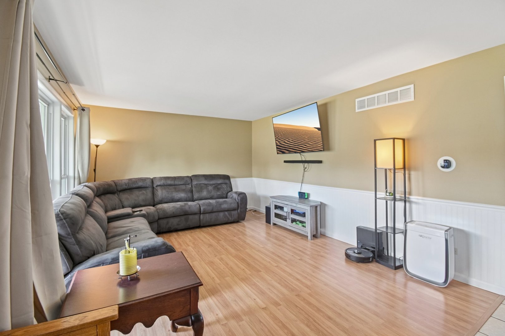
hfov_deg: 100.4
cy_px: 168
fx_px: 210
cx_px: 252
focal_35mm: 15
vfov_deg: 77.3
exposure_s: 1/10
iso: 400
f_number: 8
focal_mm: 10
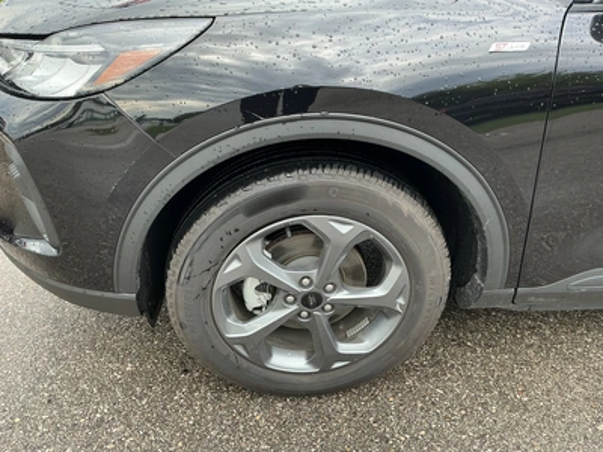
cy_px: 226
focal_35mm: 28
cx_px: 302
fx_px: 488
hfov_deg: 63.4
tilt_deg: -31.2
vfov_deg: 49.7
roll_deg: -2.5
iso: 20
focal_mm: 3
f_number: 1.8
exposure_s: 1/122
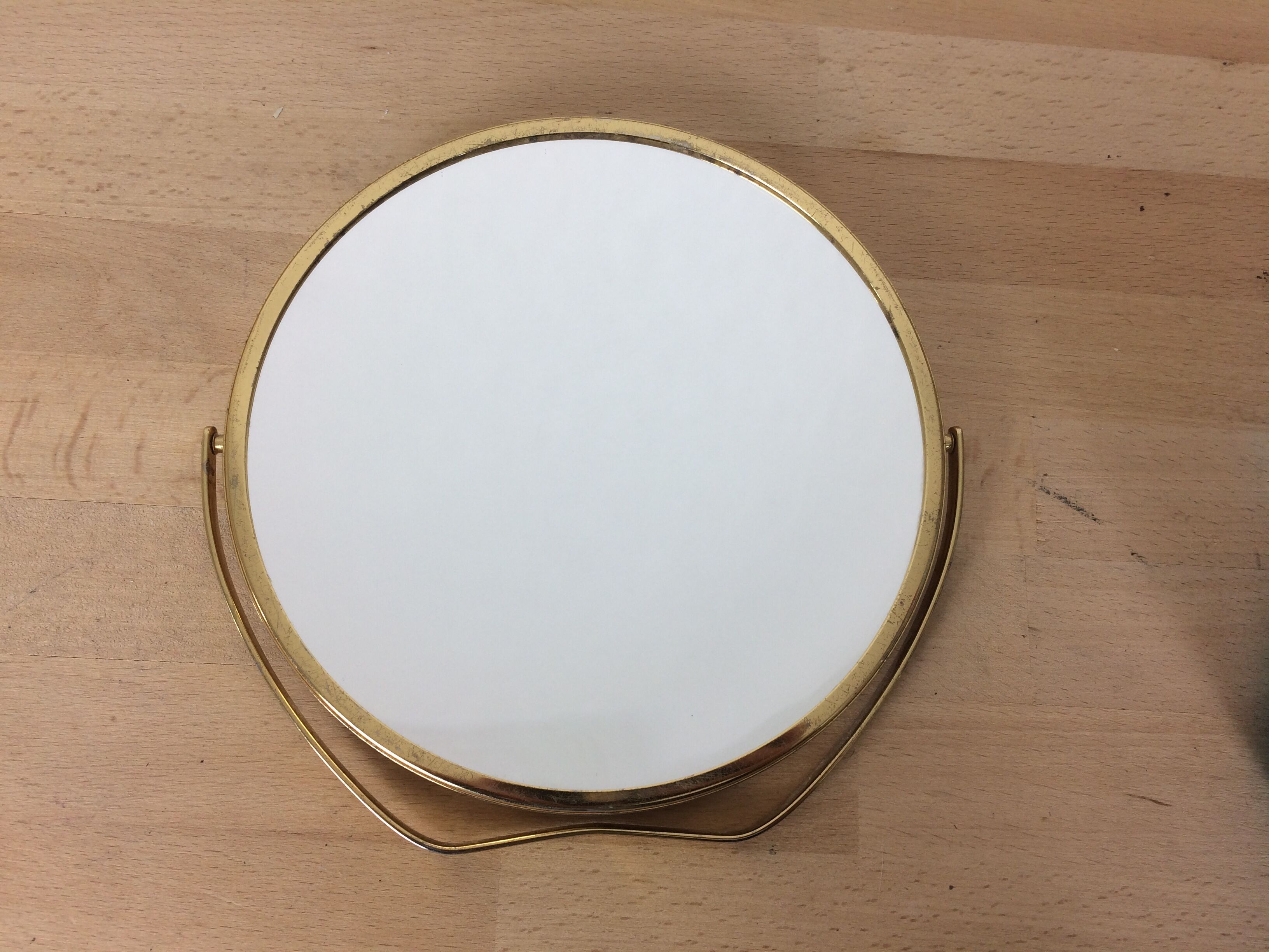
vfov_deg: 48.2
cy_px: 476
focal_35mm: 29
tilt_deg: -73.9
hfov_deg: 61.7
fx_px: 1063
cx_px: 634
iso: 40
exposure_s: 1/50
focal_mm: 4.15
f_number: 2.2
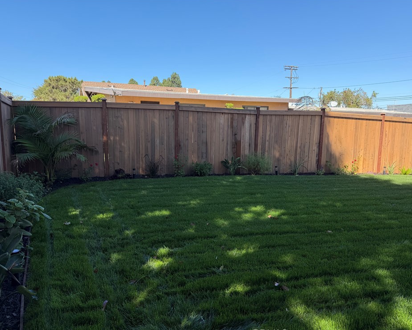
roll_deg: -0.1
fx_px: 317
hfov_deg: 66.0
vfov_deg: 54.9
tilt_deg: -8.9
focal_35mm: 26
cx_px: 200
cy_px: 168
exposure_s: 1/1949
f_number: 1.78
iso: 80
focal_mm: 6.76
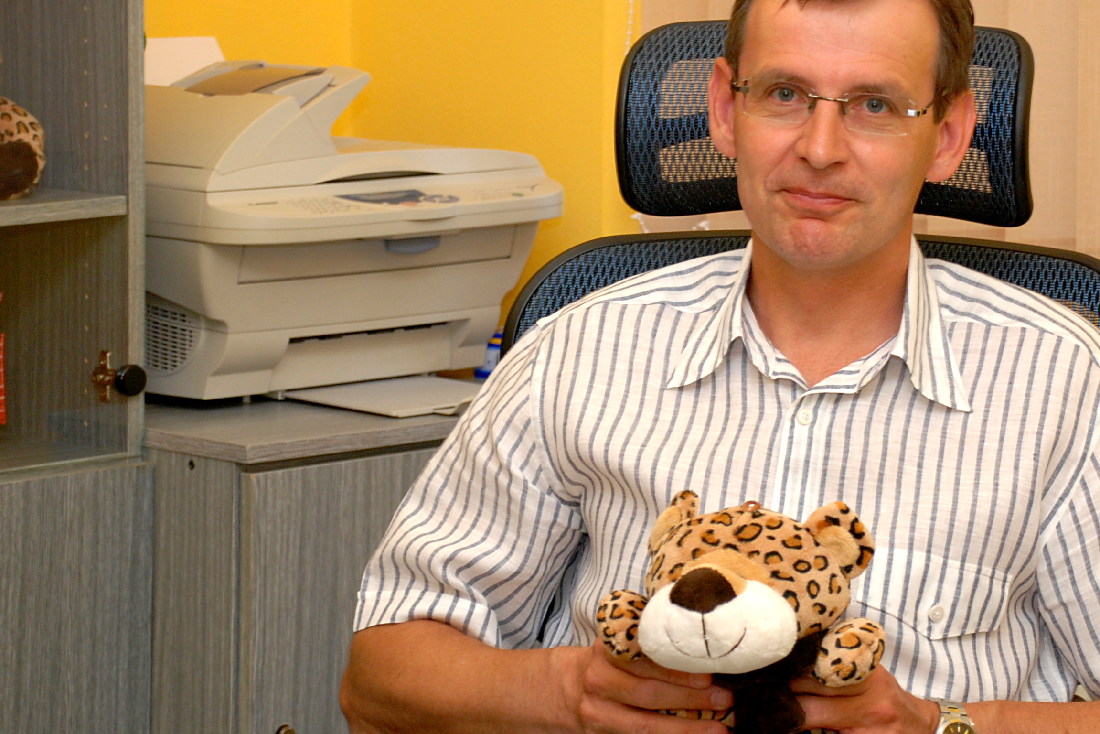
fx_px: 4370
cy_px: 377
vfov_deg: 9.6
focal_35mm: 143
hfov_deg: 14.3
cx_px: 705
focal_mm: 58
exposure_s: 1/60
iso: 400
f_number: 5.6
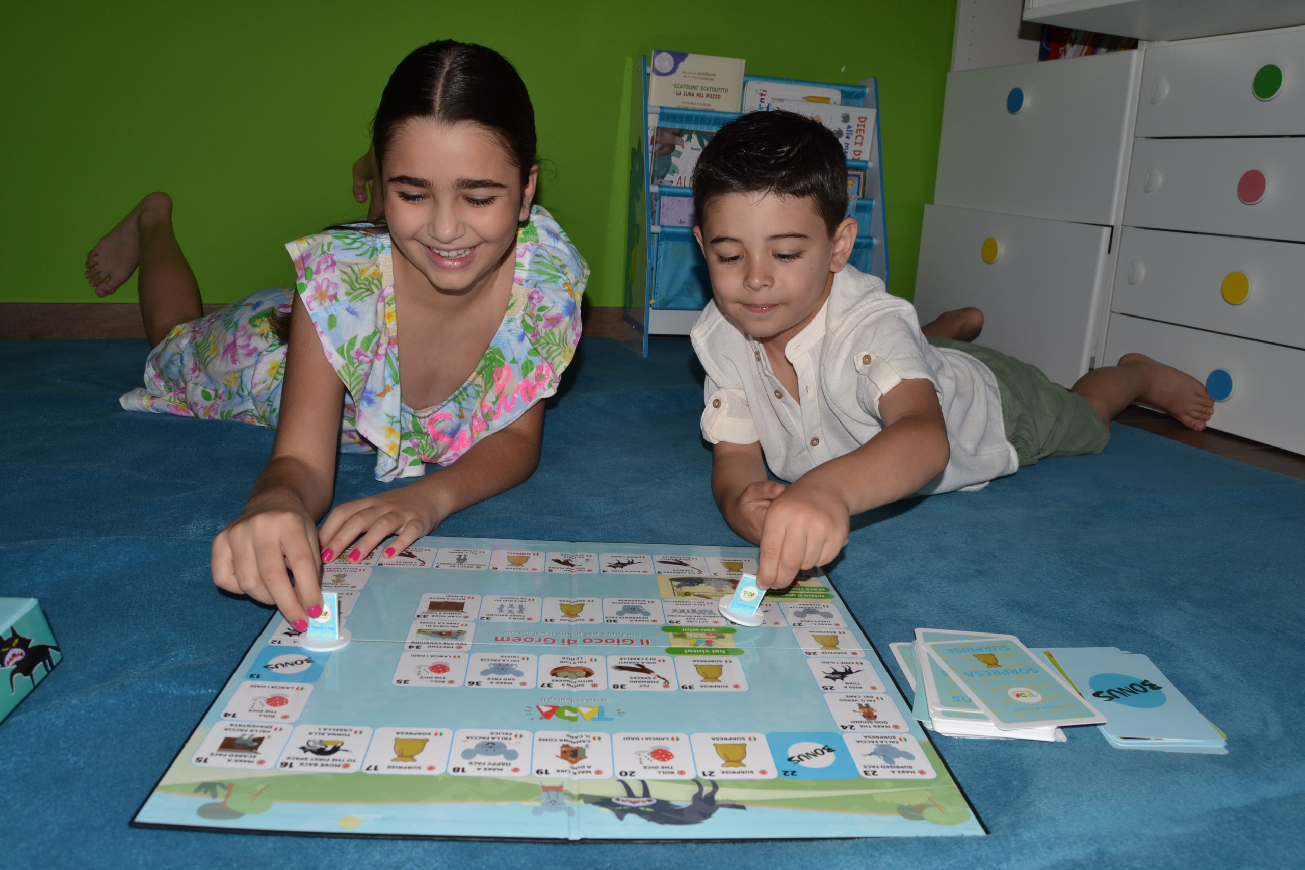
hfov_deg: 67.4
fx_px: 979
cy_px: 435
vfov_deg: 47.9
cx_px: 652
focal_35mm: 27
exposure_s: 1/60
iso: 100
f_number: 8
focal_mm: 18
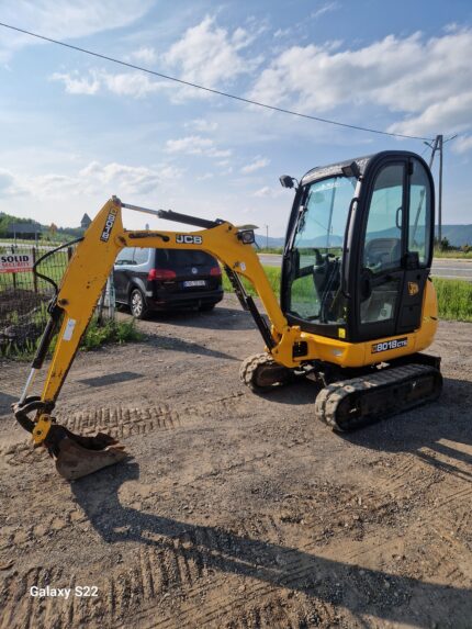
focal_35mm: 23
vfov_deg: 73.9
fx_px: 418
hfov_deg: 58.9
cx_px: 236
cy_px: 314
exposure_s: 1/2432
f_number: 1.8
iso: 50
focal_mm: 5.4
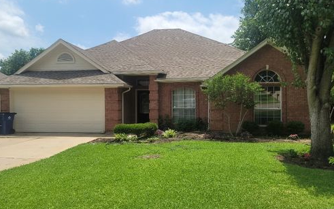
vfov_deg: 46.0
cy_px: 98
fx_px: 246
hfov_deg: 68.4
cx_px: 167
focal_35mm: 27
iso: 50
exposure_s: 1/1250
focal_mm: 7
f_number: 1.8
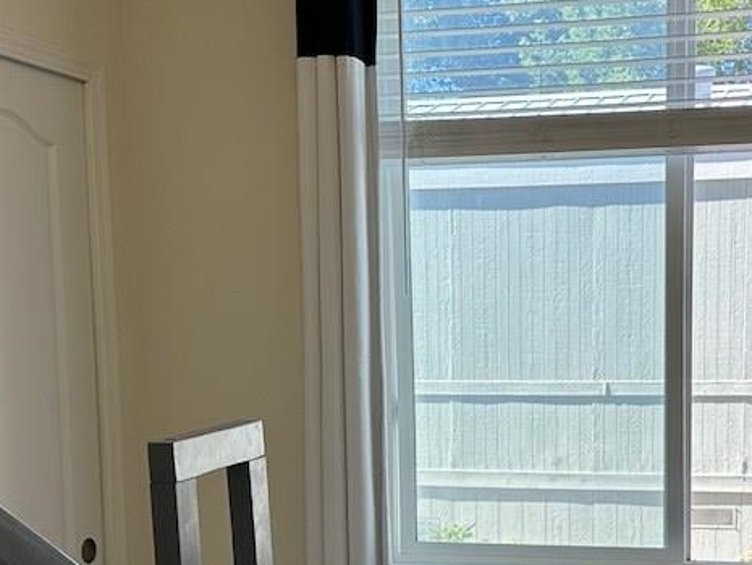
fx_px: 1434
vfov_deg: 21.7
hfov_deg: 29.0
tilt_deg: -7.1
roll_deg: -0.2
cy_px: 520
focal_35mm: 66
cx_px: 553
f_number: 1.78
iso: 80
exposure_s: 1/285
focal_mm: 6.86
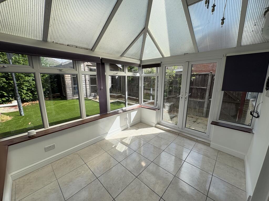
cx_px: 134
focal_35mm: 14
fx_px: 109
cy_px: 100
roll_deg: +0.3
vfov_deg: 85.7
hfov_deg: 102.1
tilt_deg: -10.6
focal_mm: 2.22
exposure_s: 1/1299
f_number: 2.2
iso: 50
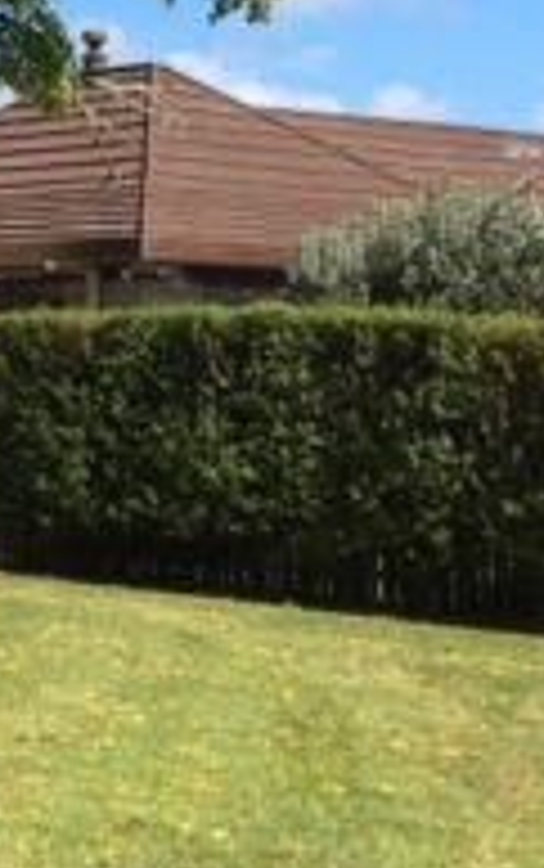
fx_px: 2509
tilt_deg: +3.2
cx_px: -373
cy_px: 164
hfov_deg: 11.6
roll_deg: -2.9
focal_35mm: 106
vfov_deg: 19.4
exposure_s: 1/1538
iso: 25
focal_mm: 4.15
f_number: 2.2
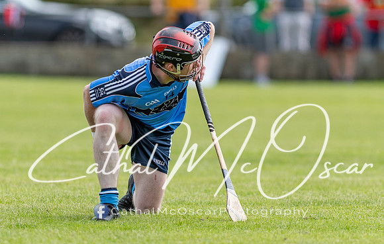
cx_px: 180
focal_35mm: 531
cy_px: 127
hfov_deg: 3.9
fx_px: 5588
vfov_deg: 2.5
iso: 160
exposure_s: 1/1600
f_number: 2.8
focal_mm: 300
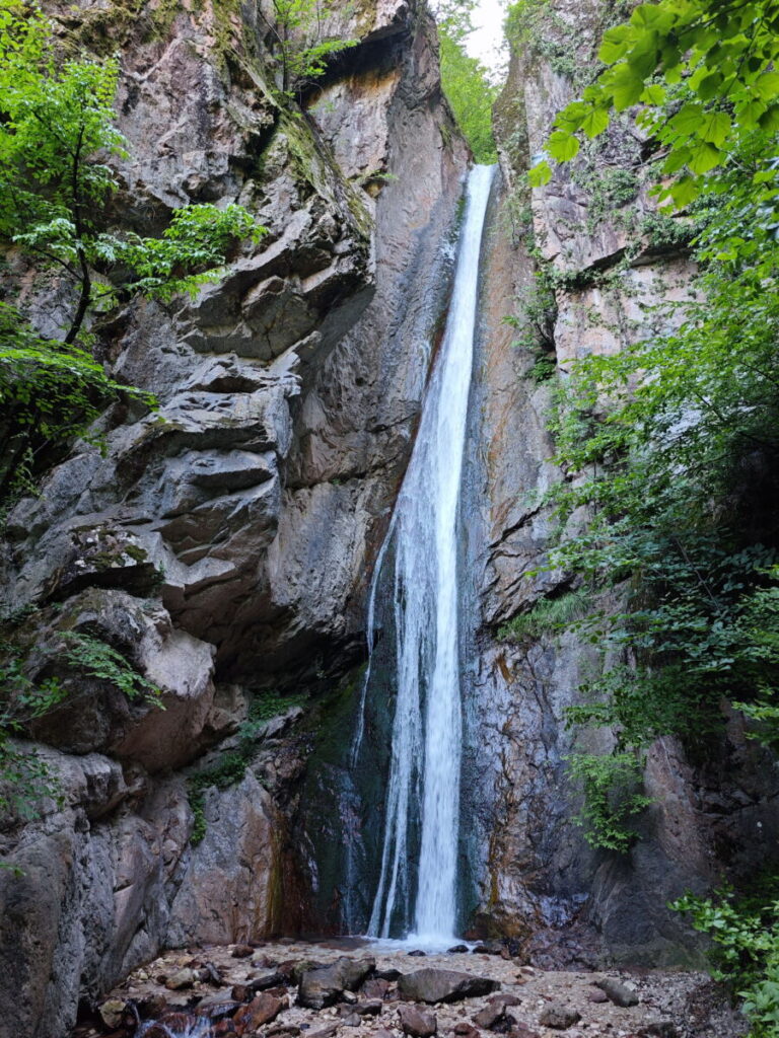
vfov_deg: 73.9
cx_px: 390
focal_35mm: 23
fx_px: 690
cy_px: 519
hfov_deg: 58.9
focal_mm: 8.72
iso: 200
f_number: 1.63
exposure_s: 1/72.5
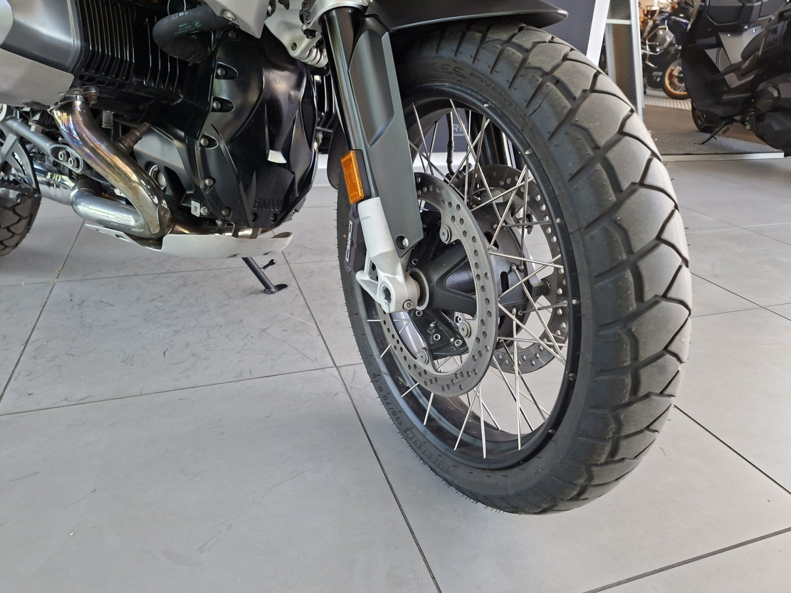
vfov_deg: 58.9
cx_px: 396
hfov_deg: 73.9
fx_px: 526
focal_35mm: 23
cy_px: 296
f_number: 1.8
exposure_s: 1/120
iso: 250
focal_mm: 5.54
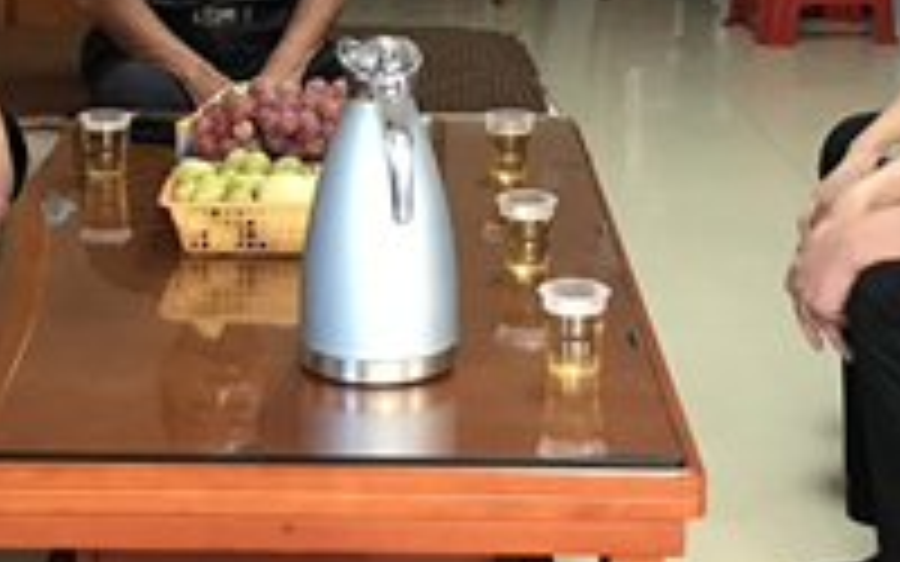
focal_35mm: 89
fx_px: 2183
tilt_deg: -8.4
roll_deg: -0.1
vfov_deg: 14.4
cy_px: -31
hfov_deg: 23.3
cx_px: 396
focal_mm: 3.99
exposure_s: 1/17
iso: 50
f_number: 1.8
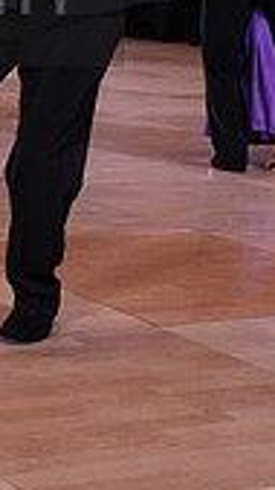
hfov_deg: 9.8
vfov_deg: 18.0
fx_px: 1492
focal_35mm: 115
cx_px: -274
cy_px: -29
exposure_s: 1/250
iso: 2000
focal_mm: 32
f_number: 5.6
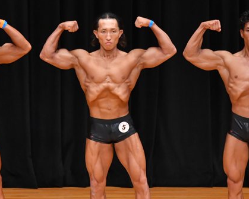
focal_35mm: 442
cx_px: 146
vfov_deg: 3.5
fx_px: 3260
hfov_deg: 4.4
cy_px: 130
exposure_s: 1/400
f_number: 5.6
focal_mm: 170
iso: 4000
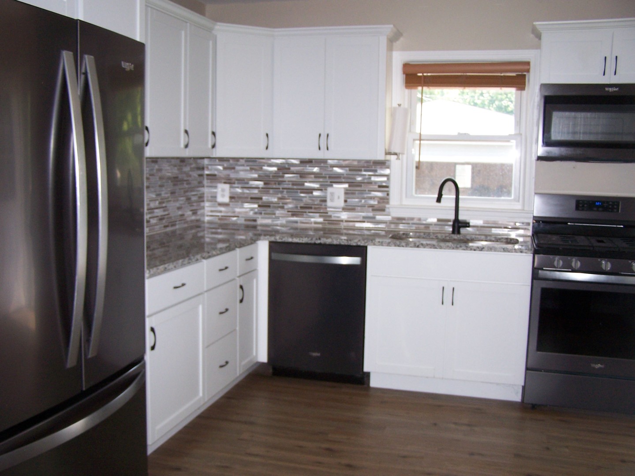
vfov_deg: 37.7
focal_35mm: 38
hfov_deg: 49.0
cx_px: 318
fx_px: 697
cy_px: 238
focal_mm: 6.3
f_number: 2.8
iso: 140
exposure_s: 1/60
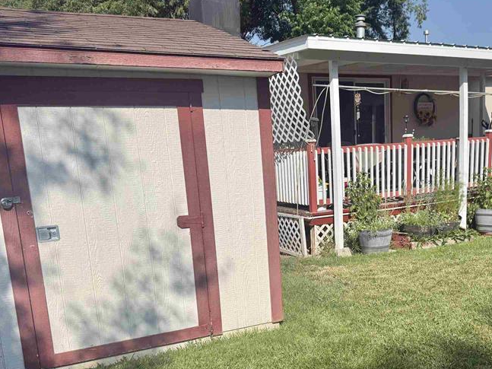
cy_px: 264
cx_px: 316
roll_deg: +2.8
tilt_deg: -11.4
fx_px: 540
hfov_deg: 48.4
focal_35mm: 38
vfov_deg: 37.0
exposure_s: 1/8130
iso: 80
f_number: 1.78
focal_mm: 6.76
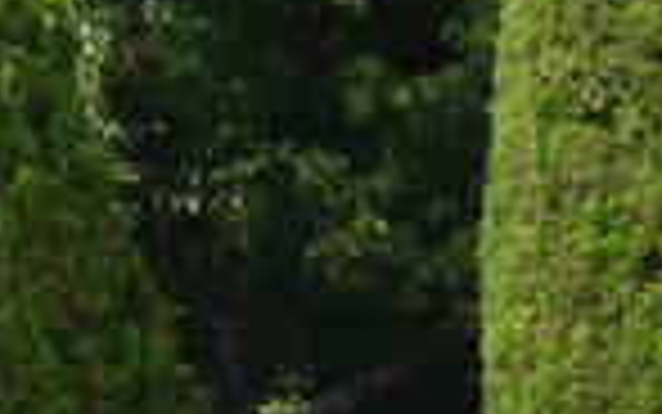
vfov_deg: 2.7
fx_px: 8852
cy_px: 641
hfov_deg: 4.2
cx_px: -1103
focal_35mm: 490
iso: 100
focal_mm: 47
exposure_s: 1/250
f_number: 6
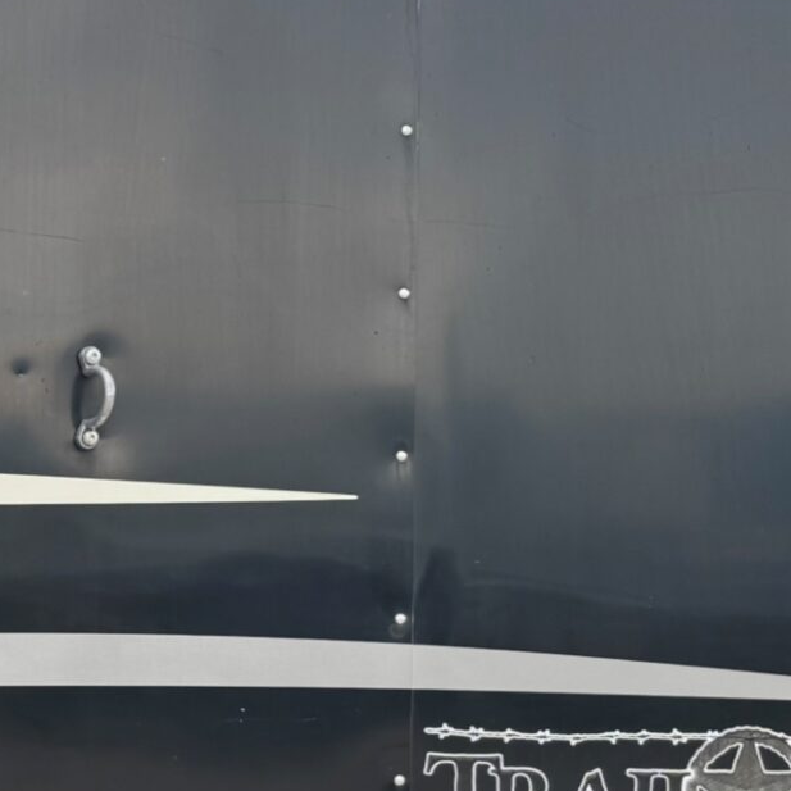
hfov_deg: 16.7
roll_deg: +0.8
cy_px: 604
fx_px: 2275
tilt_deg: +0.1
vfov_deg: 19.6
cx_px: -603
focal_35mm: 88
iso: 80
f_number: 1.78
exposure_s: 1/488
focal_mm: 6.76
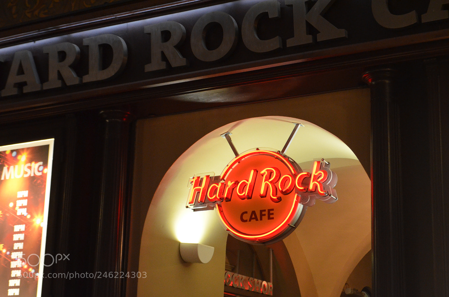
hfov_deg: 29.3
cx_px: 224
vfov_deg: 19.6
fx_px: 859
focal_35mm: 69
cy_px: 148
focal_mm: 46
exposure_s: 1/30
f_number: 5.3
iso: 2200
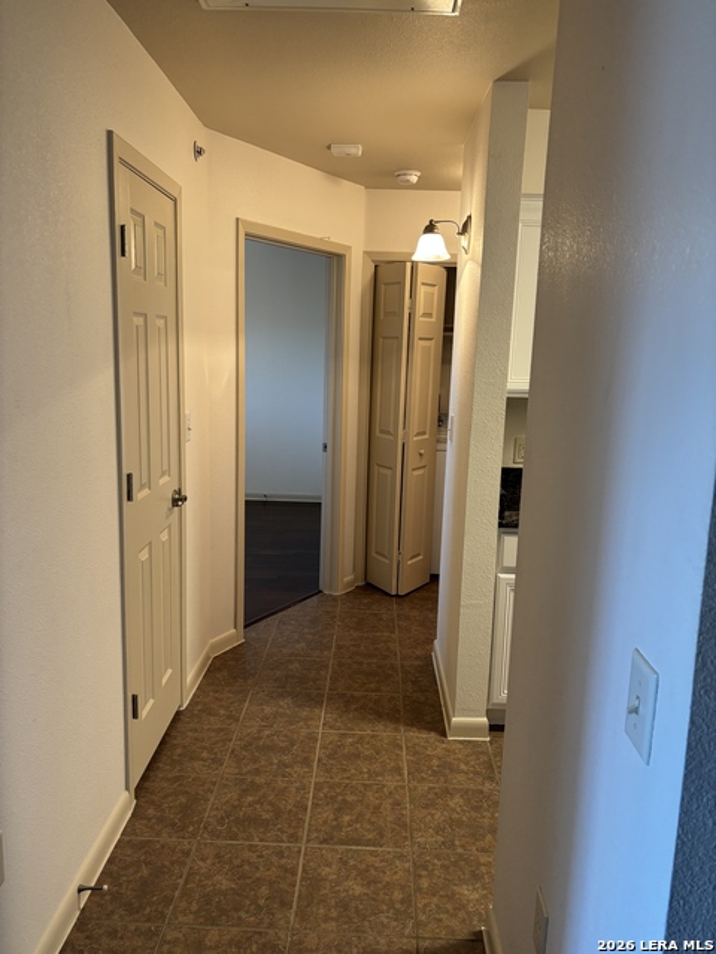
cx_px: 358
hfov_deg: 53.1
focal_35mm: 26
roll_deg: -2.1
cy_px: 477
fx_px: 717
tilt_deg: -8.5
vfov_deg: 67.3
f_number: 1.6
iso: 200
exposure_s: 1/60
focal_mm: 5.96
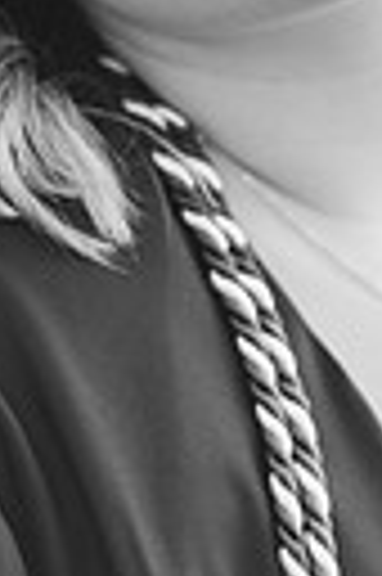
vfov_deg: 6.9
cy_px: 216
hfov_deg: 4.6
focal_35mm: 299
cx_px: 283
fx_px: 4772
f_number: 2.5
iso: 500
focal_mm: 85
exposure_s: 1/1000
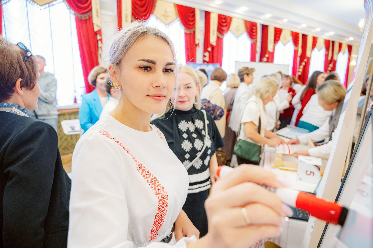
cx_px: 186
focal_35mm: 24
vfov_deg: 53.1
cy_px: 124
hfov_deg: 73.8
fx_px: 248
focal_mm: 24
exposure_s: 1/100
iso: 2500
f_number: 4
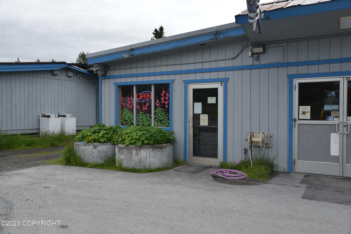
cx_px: 176
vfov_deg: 41.1
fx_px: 312
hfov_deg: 58.7
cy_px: 117
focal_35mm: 32
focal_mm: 32
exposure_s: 1/250
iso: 250
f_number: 8
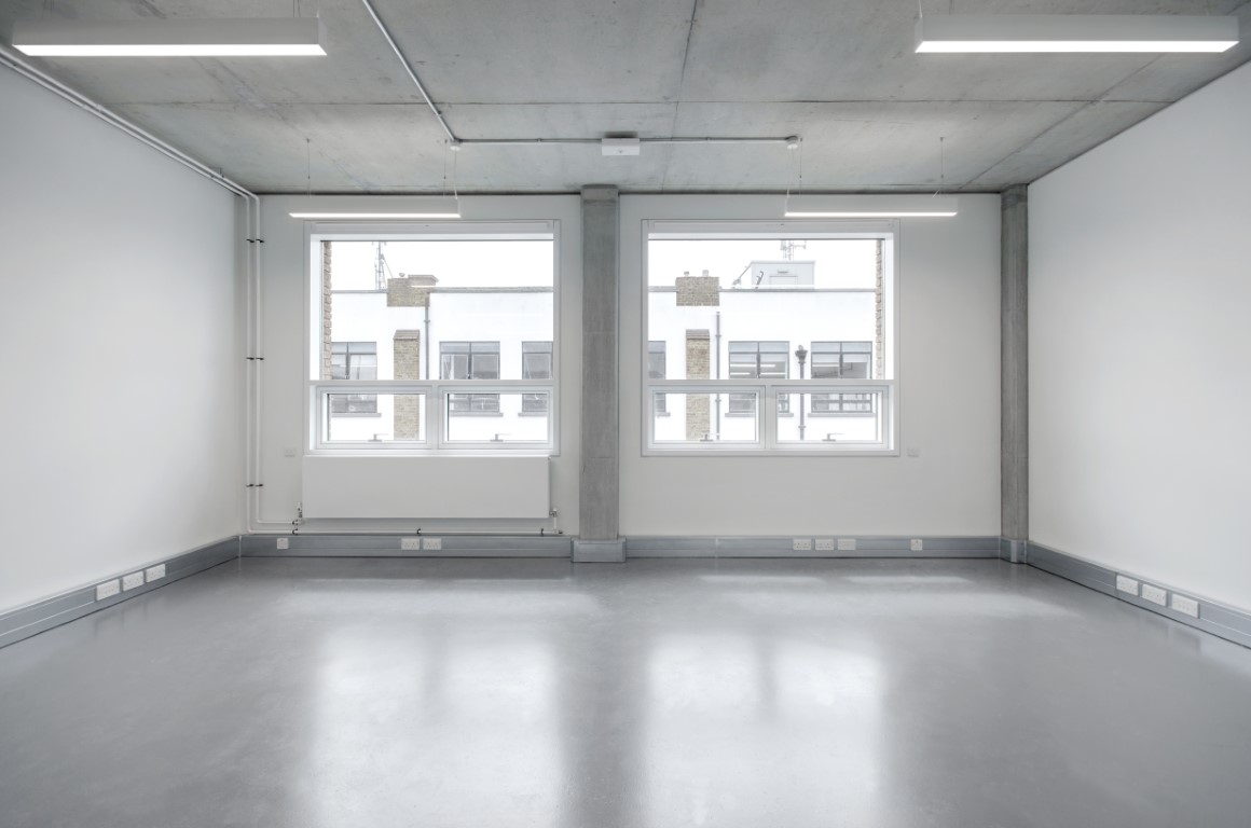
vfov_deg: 77.1
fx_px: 520
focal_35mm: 15
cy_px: 414
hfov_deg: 100.5
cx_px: 626
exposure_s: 1/15
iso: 100
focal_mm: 10
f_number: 8
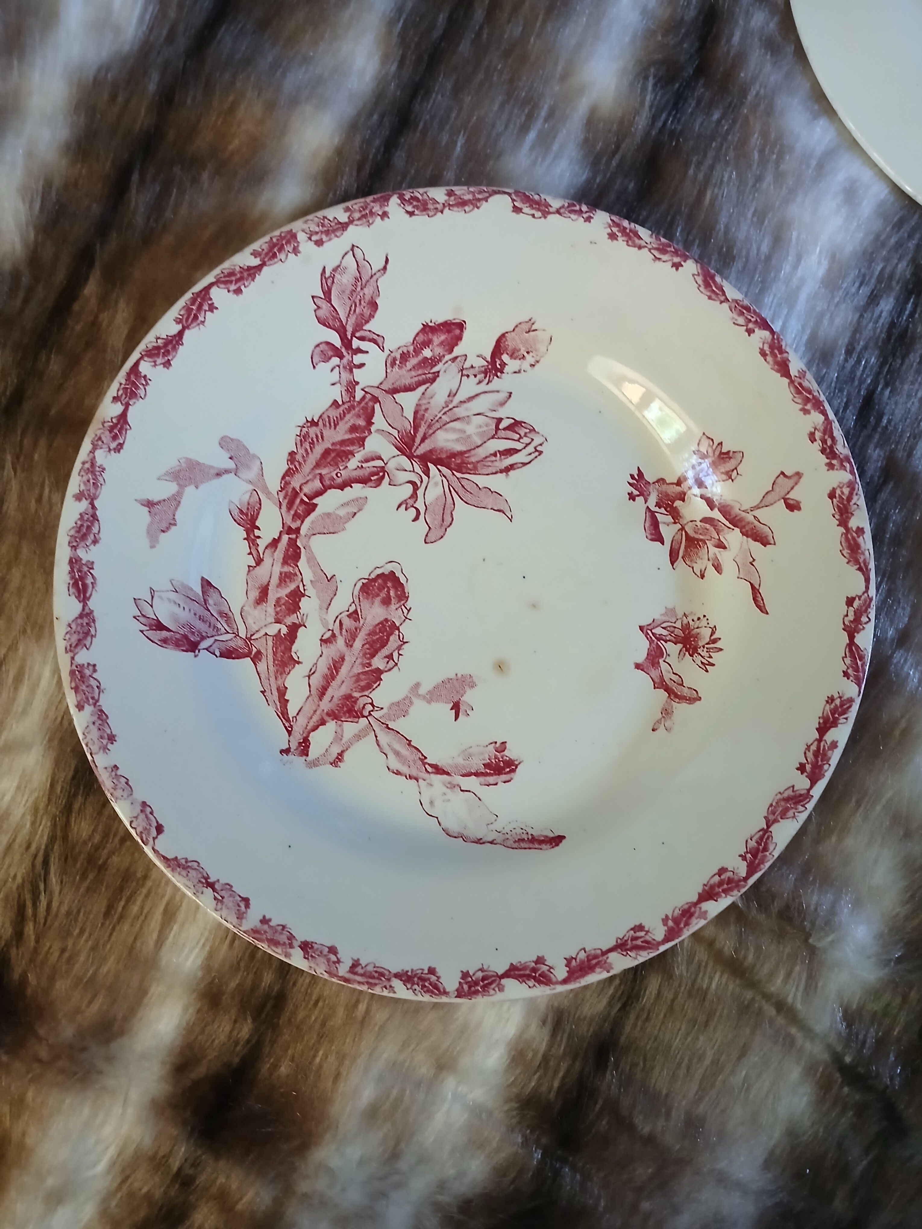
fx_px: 923
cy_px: 614
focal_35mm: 26
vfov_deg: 67.3
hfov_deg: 53.1
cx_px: 461
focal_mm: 3.98
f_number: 1.8
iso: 500
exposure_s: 1/25.1
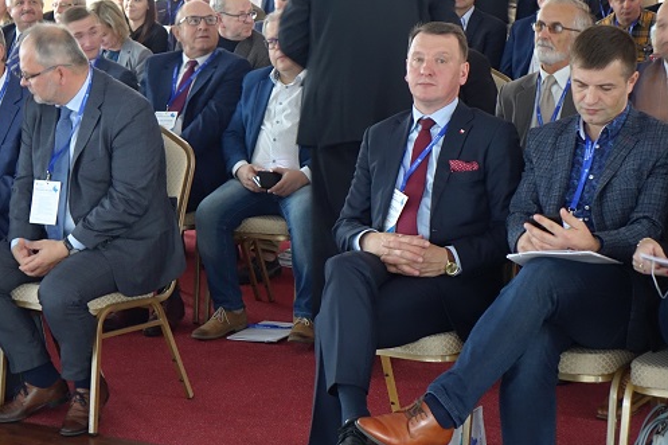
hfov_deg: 23.4
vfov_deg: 15.7
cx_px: 333
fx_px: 1614
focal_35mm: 87
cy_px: 249
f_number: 2.8
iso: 800
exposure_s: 1/8
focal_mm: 19.77
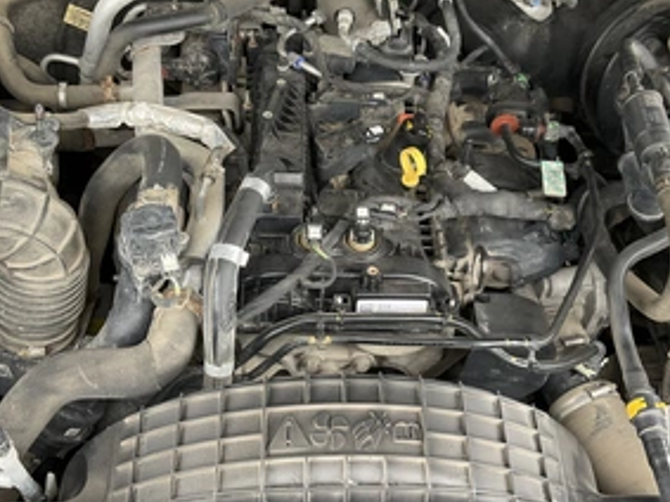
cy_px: 265
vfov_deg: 35.1
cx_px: 350
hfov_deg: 45.8
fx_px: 793
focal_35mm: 41
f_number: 1.8
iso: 64
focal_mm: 3
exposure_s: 1/122
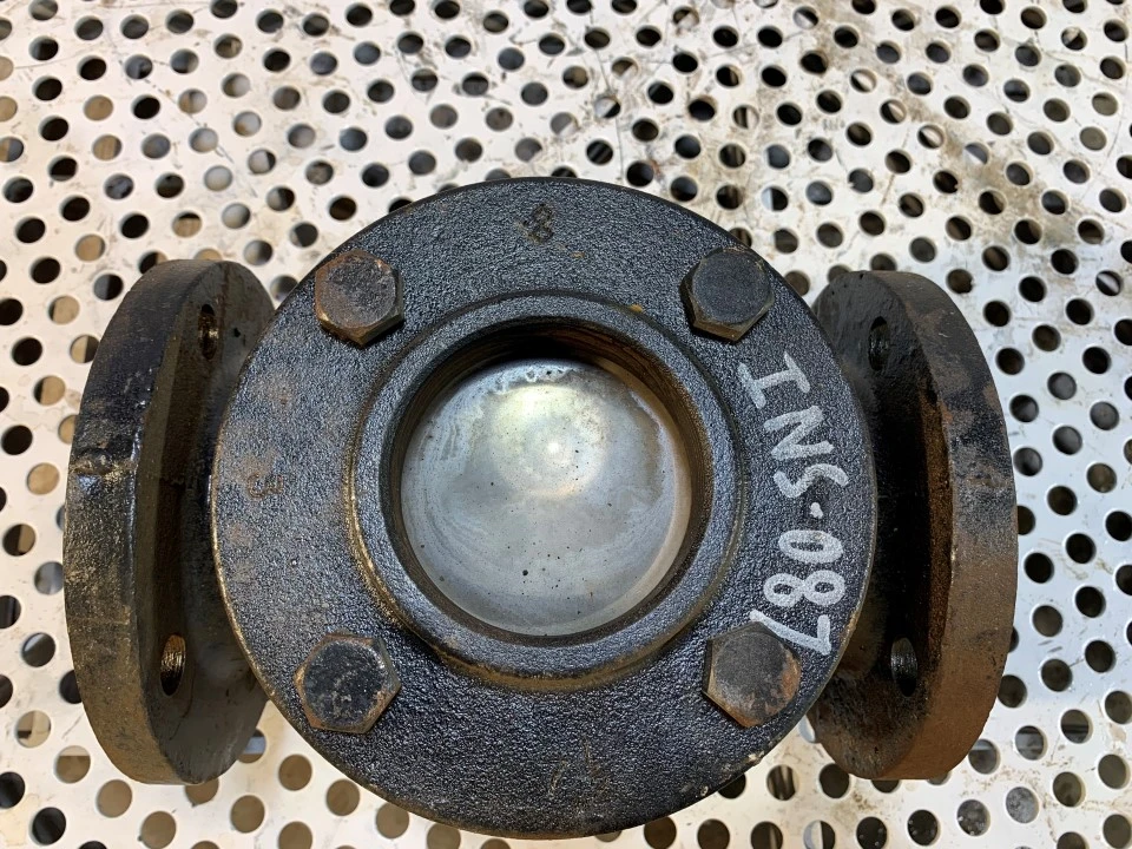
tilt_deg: -76.1
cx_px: 566
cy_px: 424
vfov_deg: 53.1
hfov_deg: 67.3
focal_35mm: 26
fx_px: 850
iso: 40
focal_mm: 4.25
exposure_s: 1/120
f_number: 1.8
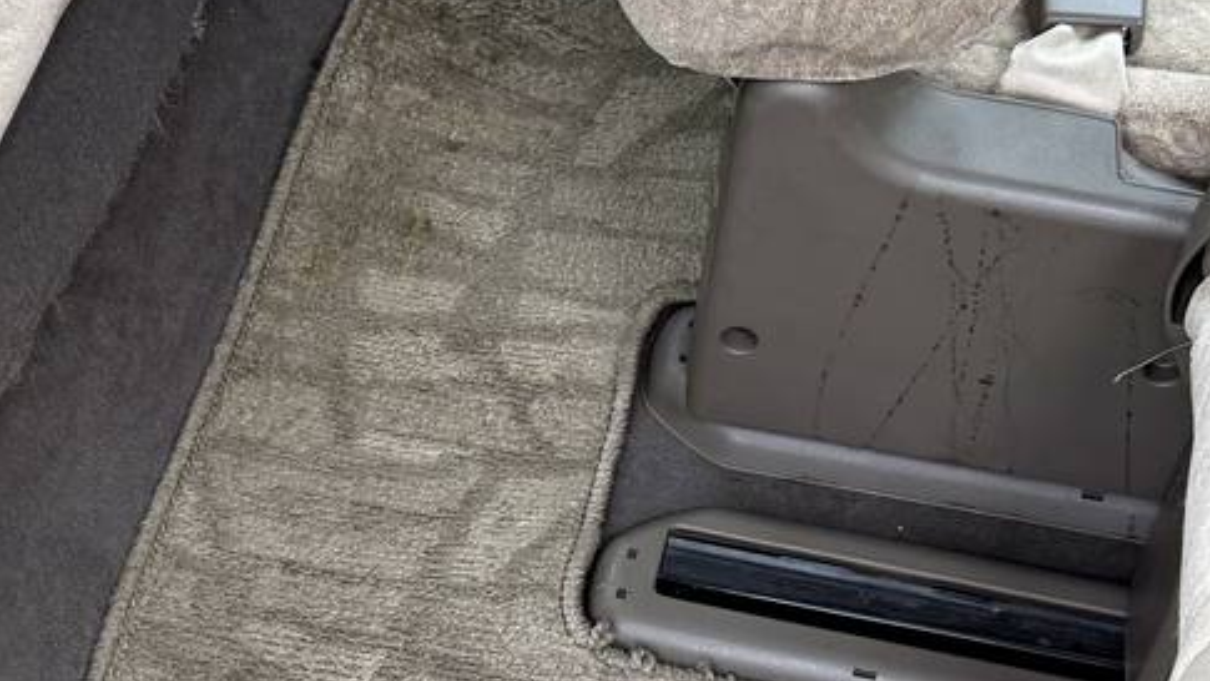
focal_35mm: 69
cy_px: 606
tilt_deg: -52.9
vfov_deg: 17.2
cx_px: 197
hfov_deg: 29.7
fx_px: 2214
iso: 125
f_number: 1.78
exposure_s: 1/121
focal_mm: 6.76
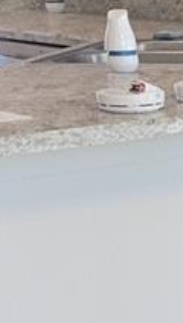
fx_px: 1374
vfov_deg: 13.2
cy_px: 355
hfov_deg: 6.8
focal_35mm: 160
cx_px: 561
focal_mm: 5.4
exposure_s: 1/120
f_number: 1.8
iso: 160
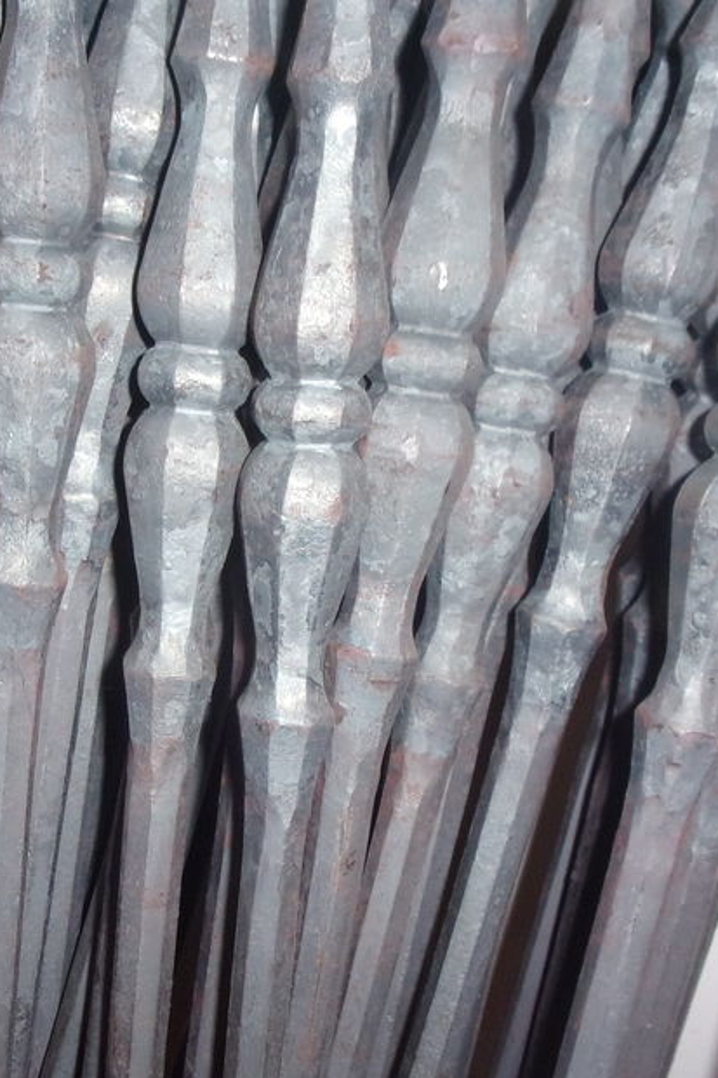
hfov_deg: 28.3
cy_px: 569
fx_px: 1407
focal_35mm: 47
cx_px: 193
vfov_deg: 41.9
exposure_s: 1/34
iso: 200
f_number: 3.9
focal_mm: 5.1
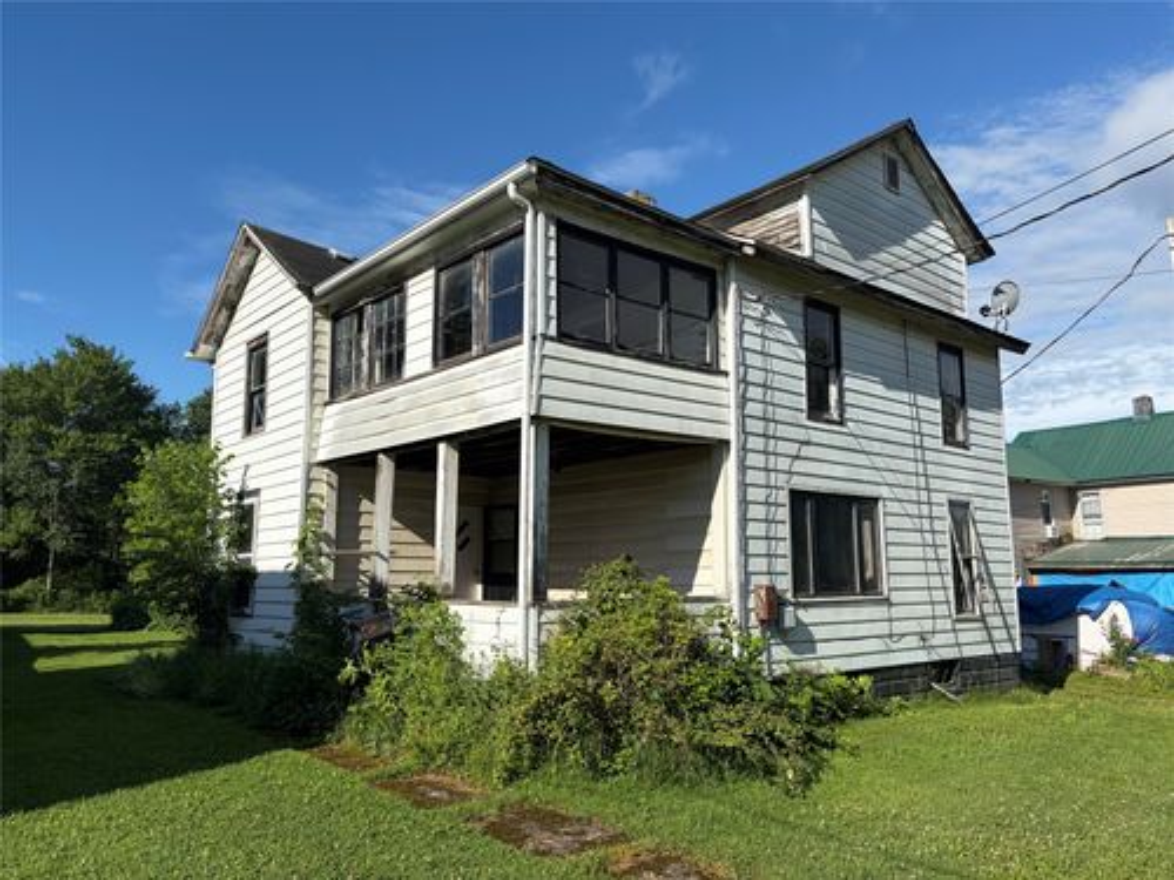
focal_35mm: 26
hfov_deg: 67.3
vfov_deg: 53.1
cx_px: 587
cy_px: 440
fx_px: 882
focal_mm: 5.96
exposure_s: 1/5348
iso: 64
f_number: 1.6
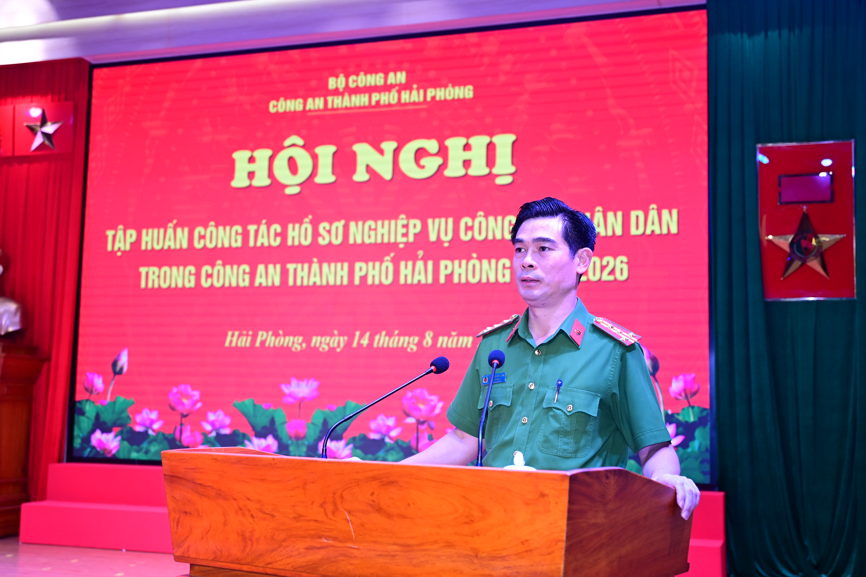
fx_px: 1010
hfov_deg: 46.4
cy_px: 288
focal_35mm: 42
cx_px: 433
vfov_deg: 31.9
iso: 1000
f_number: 4
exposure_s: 1/125
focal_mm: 42
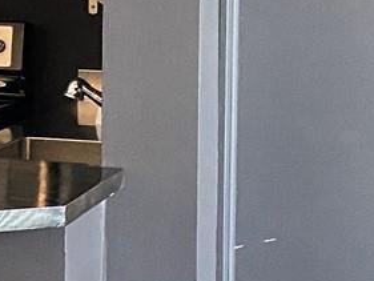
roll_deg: +0.4
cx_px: -252
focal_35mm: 148
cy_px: 67
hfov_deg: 12.4
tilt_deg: -5.2
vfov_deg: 10.0
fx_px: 1600
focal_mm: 4.25
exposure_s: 1/60
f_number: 1.8
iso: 500
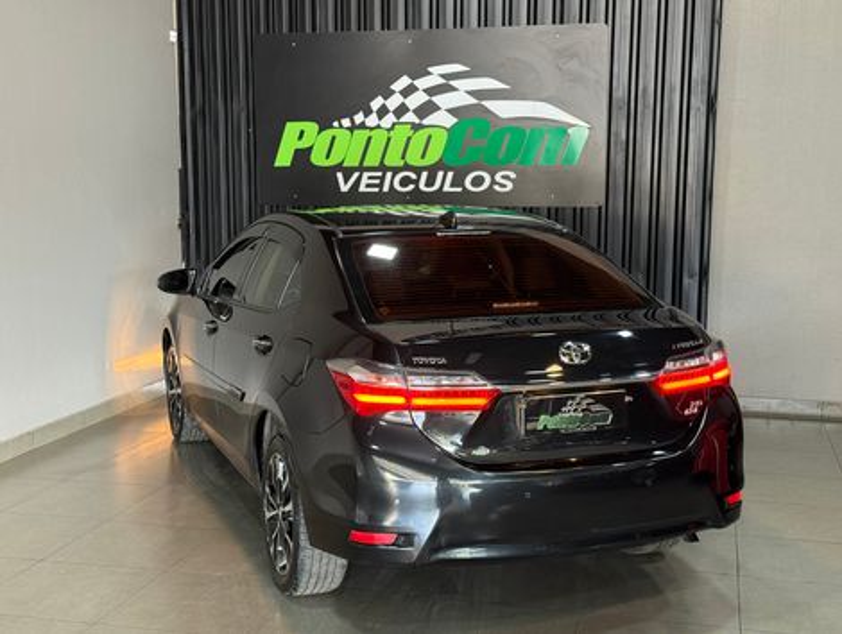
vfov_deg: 30.3
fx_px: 1169
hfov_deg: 39.6
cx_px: 421
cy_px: 317
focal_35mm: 48
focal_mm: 6.76
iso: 250
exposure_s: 1/40
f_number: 1.78
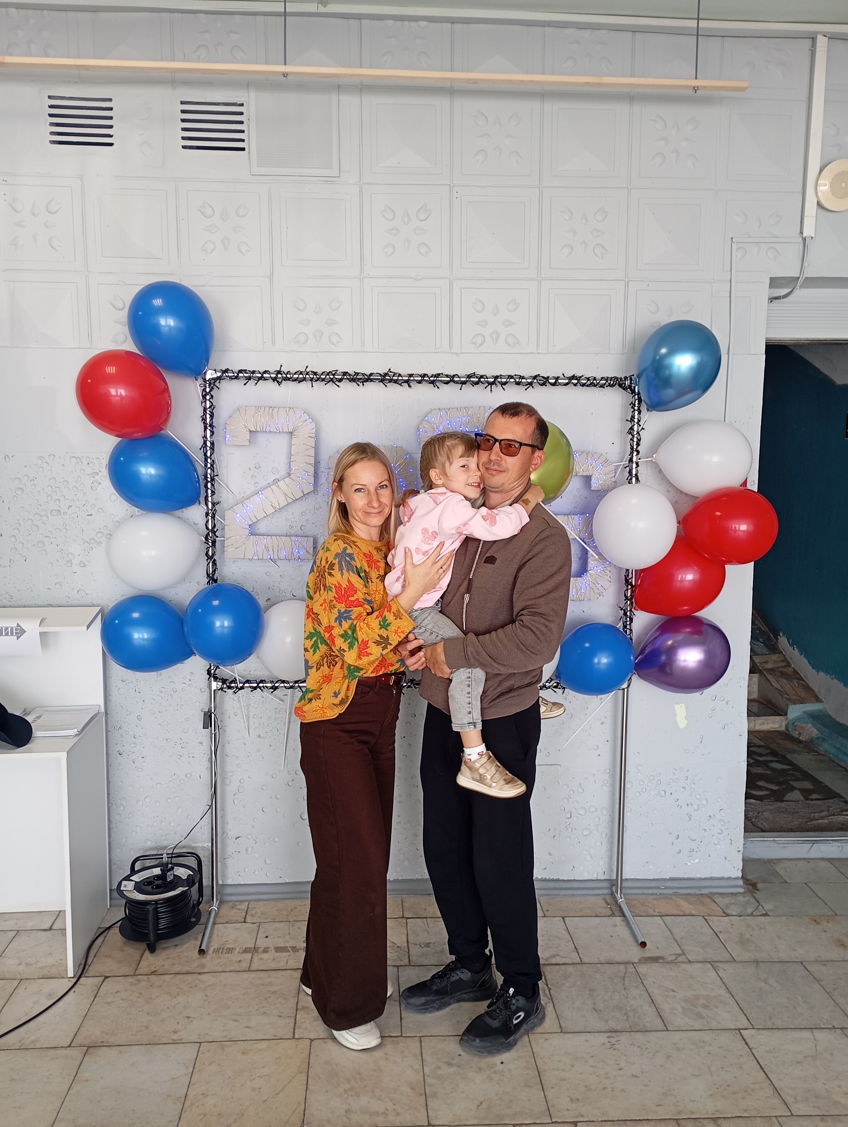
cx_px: 424
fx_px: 912
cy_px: 564
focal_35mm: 28
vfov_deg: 63.4
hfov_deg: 49.9
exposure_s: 1/50
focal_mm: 4.27
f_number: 1.8
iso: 323
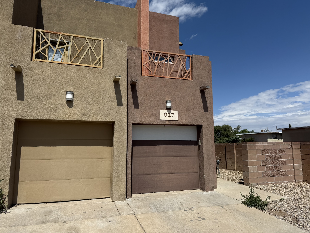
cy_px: 116
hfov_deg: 71.6
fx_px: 215
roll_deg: +0.3
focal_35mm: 24
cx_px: 155
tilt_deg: +8.4
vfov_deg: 56.8
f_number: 1.78
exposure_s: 1/8130
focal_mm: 6.76
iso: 80
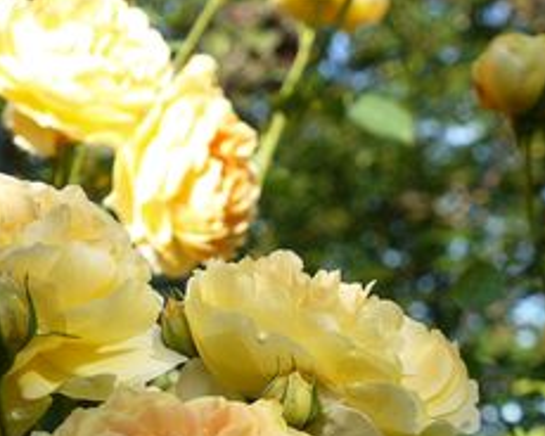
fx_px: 1661
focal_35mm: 103
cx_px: 204
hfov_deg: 18.6
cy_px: 488
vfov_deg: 14.6
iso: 100
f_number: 4.2
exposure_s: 1/200
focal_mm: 19
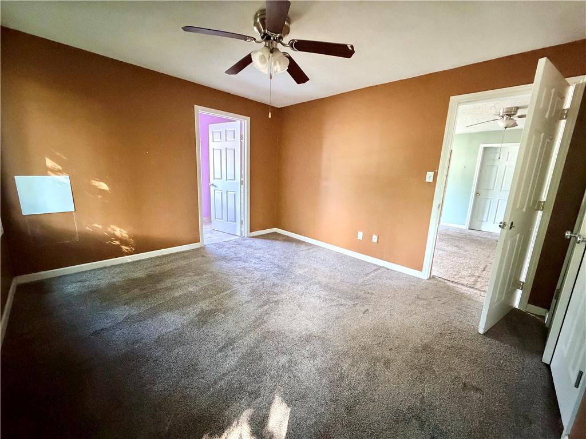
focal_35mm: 14
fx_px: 237
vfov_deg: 85.7
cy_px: 220
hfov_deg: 102.1
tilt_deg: -11.2
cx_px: 293
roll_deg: -1.8
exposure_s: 1/57
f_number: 2.2
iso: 1250
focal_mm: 2.22
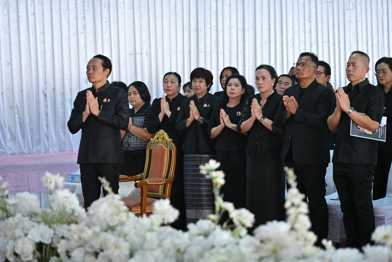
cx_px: 196
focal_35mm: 110
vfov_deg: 12.5
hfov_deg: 18.6
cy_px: 131
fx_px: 1198
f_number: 4
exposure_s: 1/200
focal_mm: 110
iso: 640
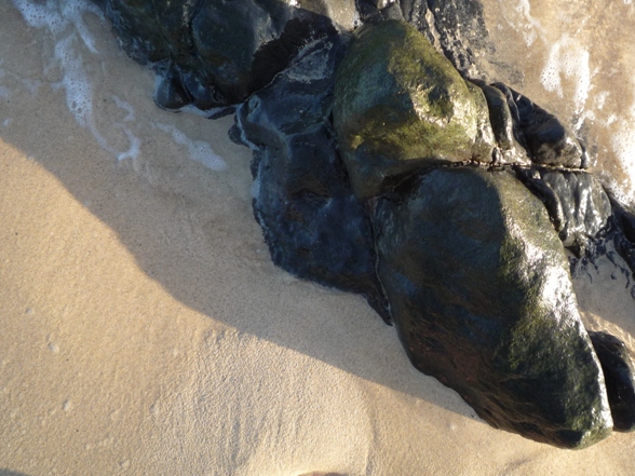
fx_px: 624
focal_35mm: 34
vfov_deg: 41.4
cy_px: 169
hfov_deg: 53.2
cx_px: 407
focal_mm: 4.4
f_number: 2.8
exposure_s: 1/320
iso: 100
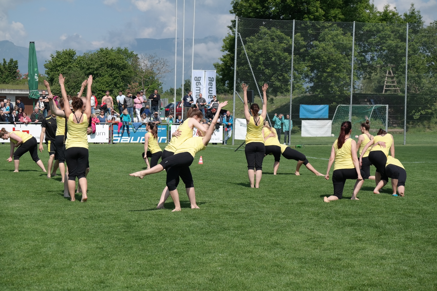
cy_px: 146
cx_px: 218
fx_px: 1007
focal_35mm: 83
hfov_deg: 24.5
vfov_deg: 16.4
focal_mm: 54
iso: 100
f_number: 6.3
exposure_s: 1/400
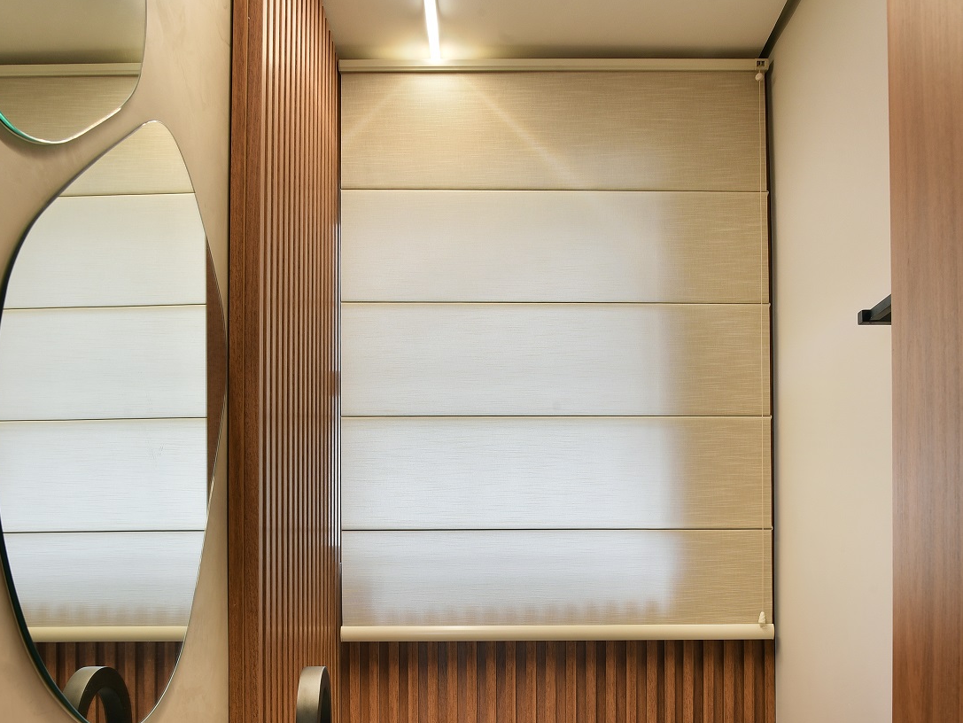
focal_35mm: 35
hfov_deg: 52.6
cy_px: 555
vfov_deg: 39.5
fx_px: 974
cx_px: 477
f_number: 11
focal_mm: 24
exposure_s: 1/30
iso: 400
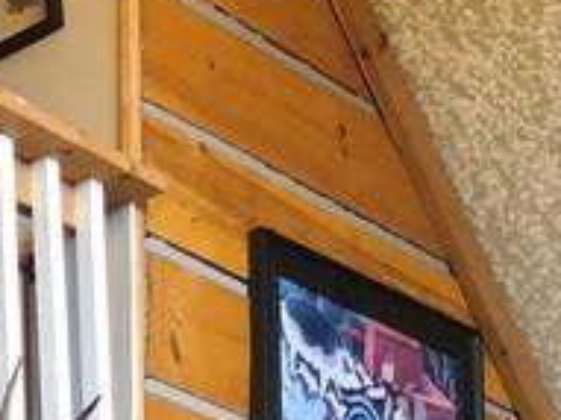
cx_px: -514
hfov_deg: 11.9
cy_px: 896
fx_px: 2429
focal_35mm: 150
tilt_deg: +9.6
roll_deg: -0.9
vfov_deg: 9.2
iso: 32
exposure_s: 1/20
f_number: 1.8
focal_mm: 3.99
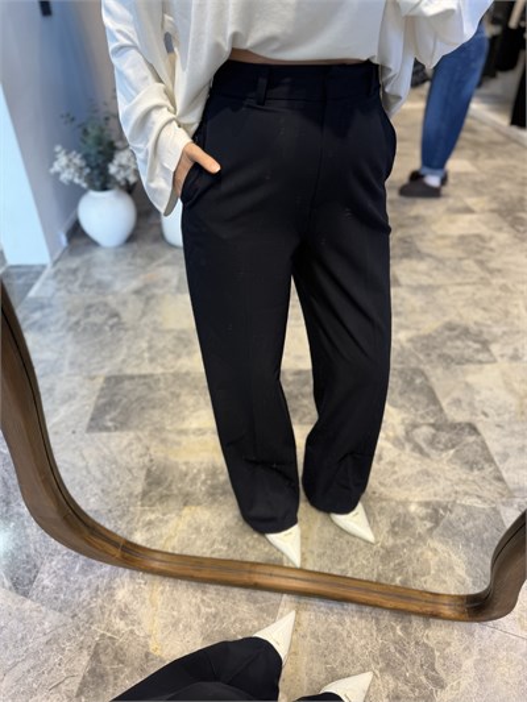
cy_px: 351
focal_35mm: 24
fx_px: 487
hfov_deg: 56.8
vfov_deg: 71.6
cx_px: 264
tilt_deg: -66.9
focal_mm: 6.76
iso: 100
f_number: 1.78
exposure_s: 1/121
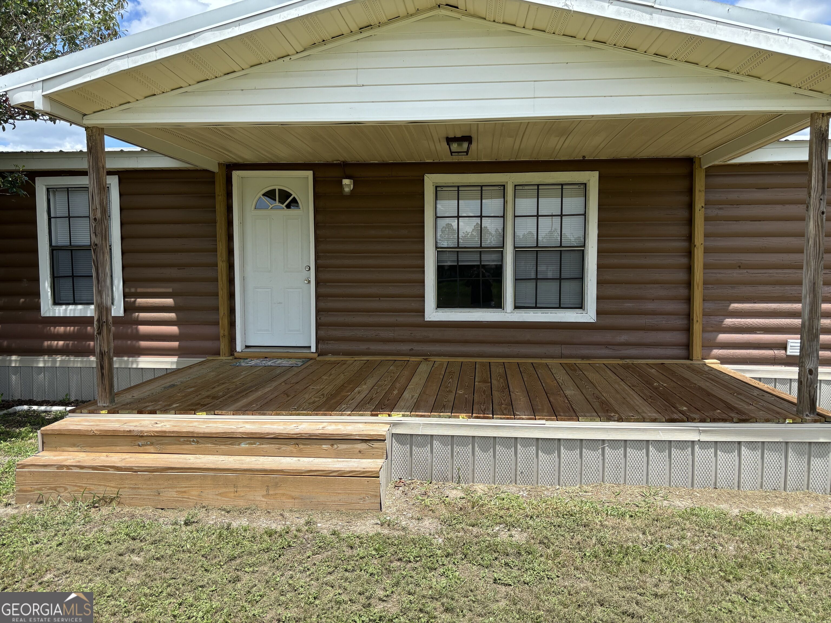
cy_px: 312
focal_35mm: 26
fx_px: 624
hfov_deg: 67.3
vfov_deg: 53.1
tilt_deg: -4.6
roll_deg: +0.5
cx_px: 416
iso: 50
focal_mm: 5.96
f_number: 1.6
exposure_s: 1/1190
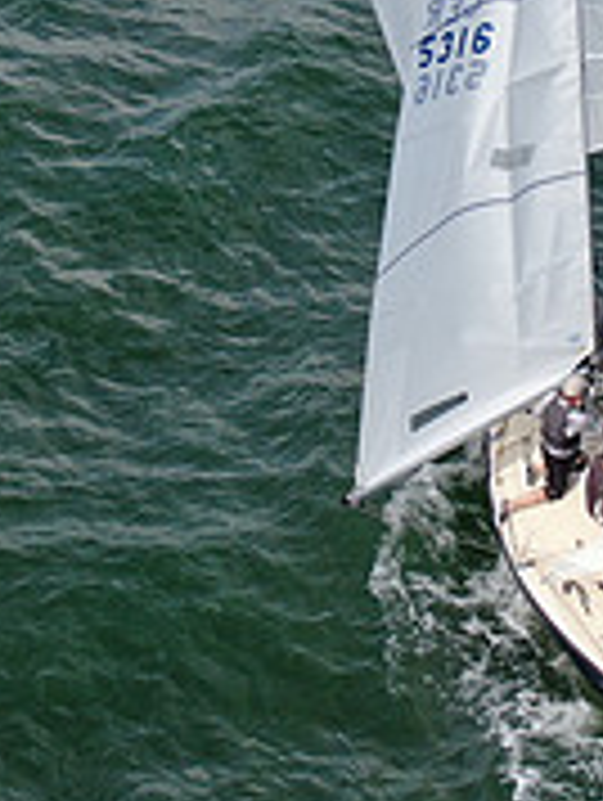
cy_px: 218
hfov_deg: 9.5
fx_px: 3615
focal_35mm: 156
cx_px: 405
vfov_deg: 12.6
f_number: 3.8
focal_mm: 8.6
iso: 100
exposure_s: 1/500
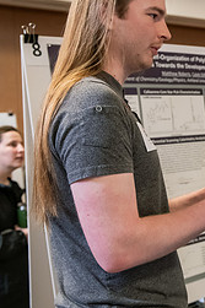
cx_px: 268
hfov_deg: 17.3
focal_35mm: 74
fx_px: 633
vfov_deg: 27.2
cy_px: 110
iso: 2000
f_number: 3.5
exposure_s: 1/160
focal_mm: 32
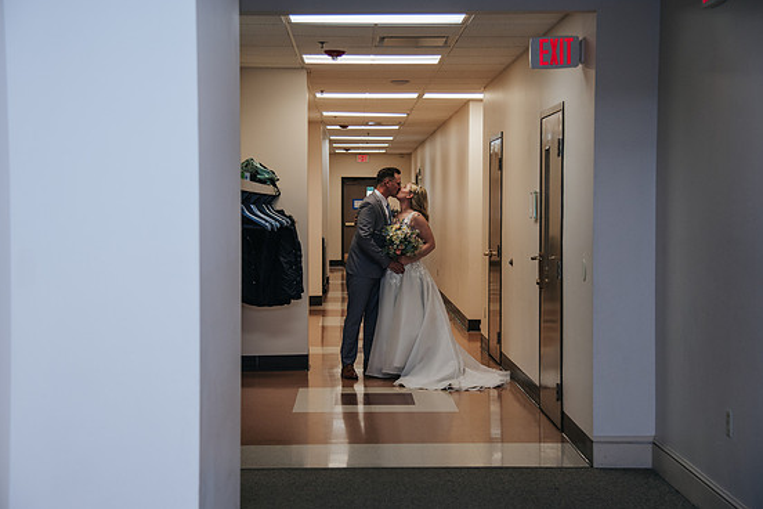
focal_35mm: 60
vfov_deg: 22.6
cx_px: 377
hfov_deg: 33.4
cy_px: 247
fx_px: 1272
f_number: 4
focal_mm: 55
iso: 800
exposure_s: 1/200
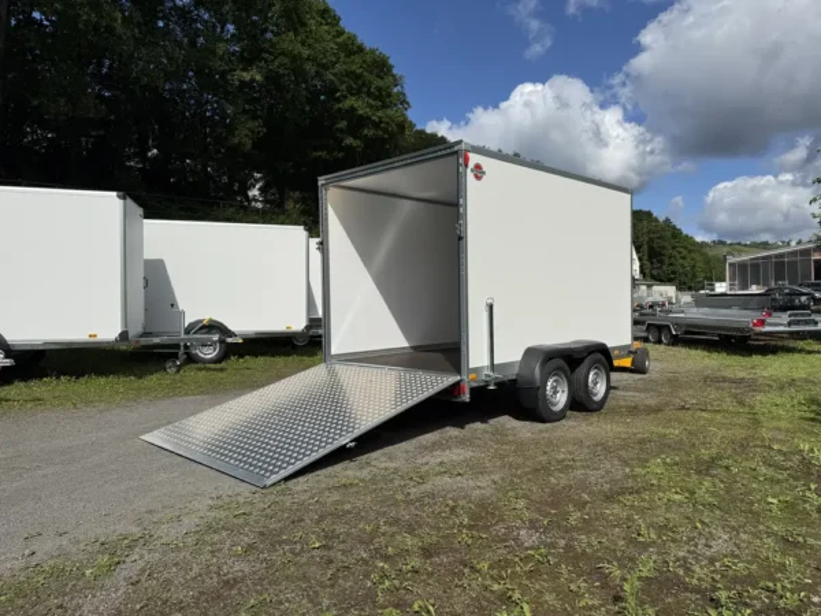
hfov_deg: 71.6
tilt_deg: +0.2
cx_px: 410
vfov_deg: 56.8
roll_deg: +1.9
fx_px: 569
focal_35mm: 24
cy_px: 308
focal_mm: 6.76
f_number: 1.78
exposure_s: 1/8130
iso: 80
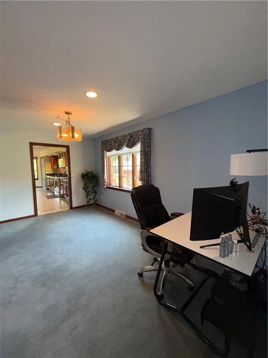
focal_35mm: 14
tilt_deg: -3.8
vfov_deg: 102.1
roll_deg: +0.1
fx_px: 145
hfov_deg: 85.7
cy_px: 179
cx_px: 134
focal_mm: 2.22
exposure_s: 1/120
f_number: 2.2
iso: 160
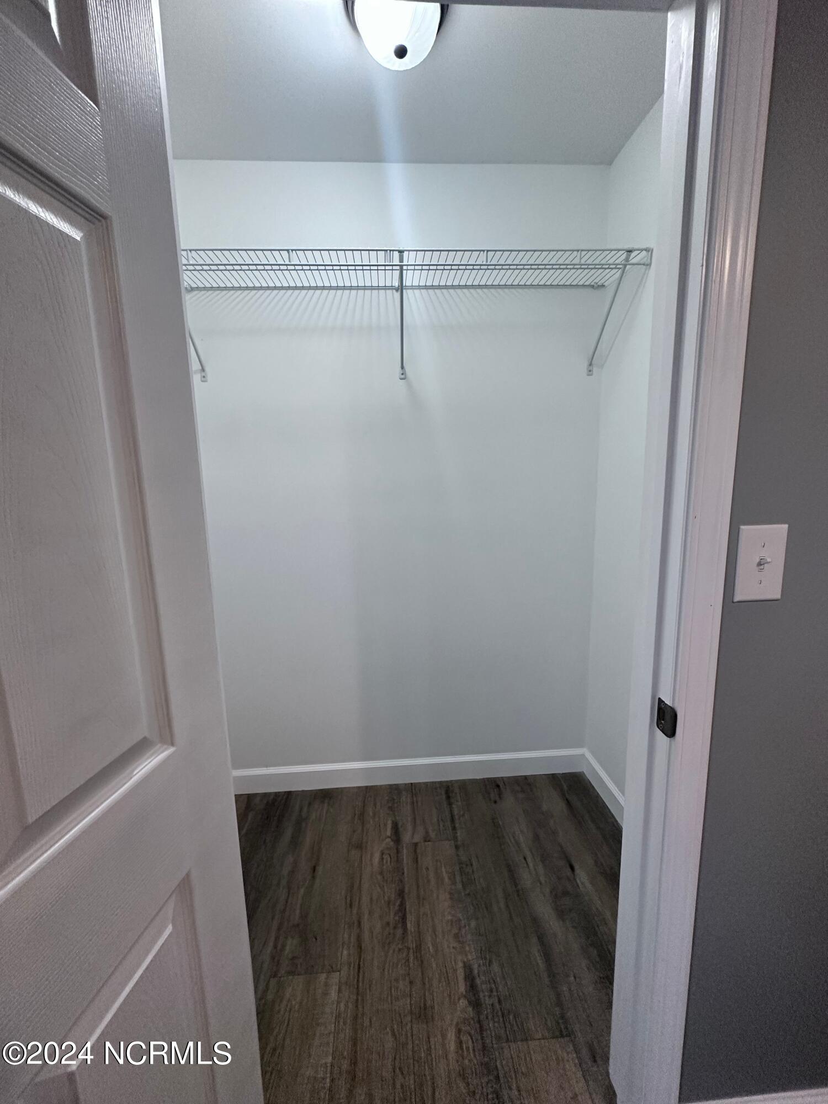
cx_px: 414
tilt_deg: -8.7
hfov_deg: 85.7
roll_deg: +0.3
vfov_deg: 102.1
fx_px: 446
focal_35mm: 14
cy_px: 552
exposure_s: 1/120
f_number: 2.2
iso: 250
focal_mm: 2.22
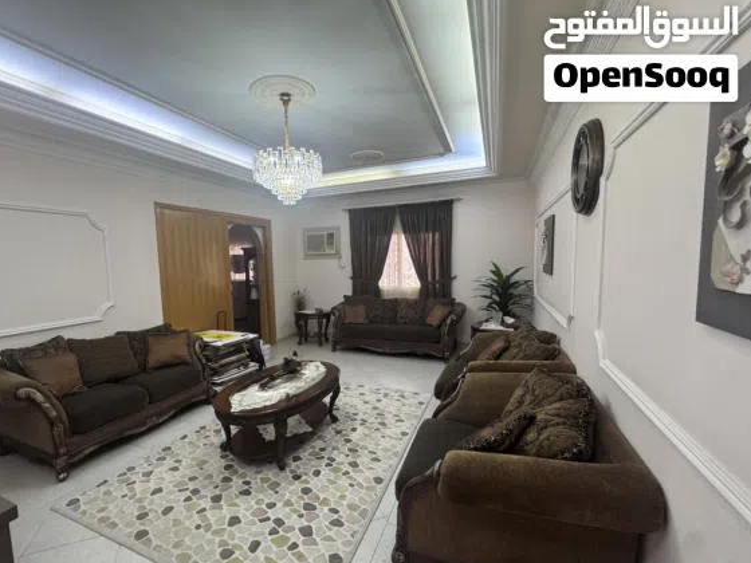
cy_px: 295
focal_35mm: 16
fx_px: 347
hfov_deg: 94.3
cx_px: 342
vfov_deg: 78.1
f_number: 2.2
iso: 200
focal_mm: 2.22
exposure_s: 1/60
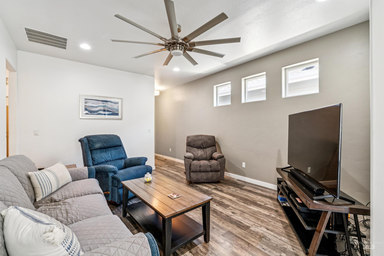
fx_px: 170
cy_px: 128
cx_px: 192
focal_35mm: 16
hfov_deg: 97.1
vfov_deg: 74.1
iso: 400
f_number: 13
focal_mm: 15.9
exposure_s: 1/3.33
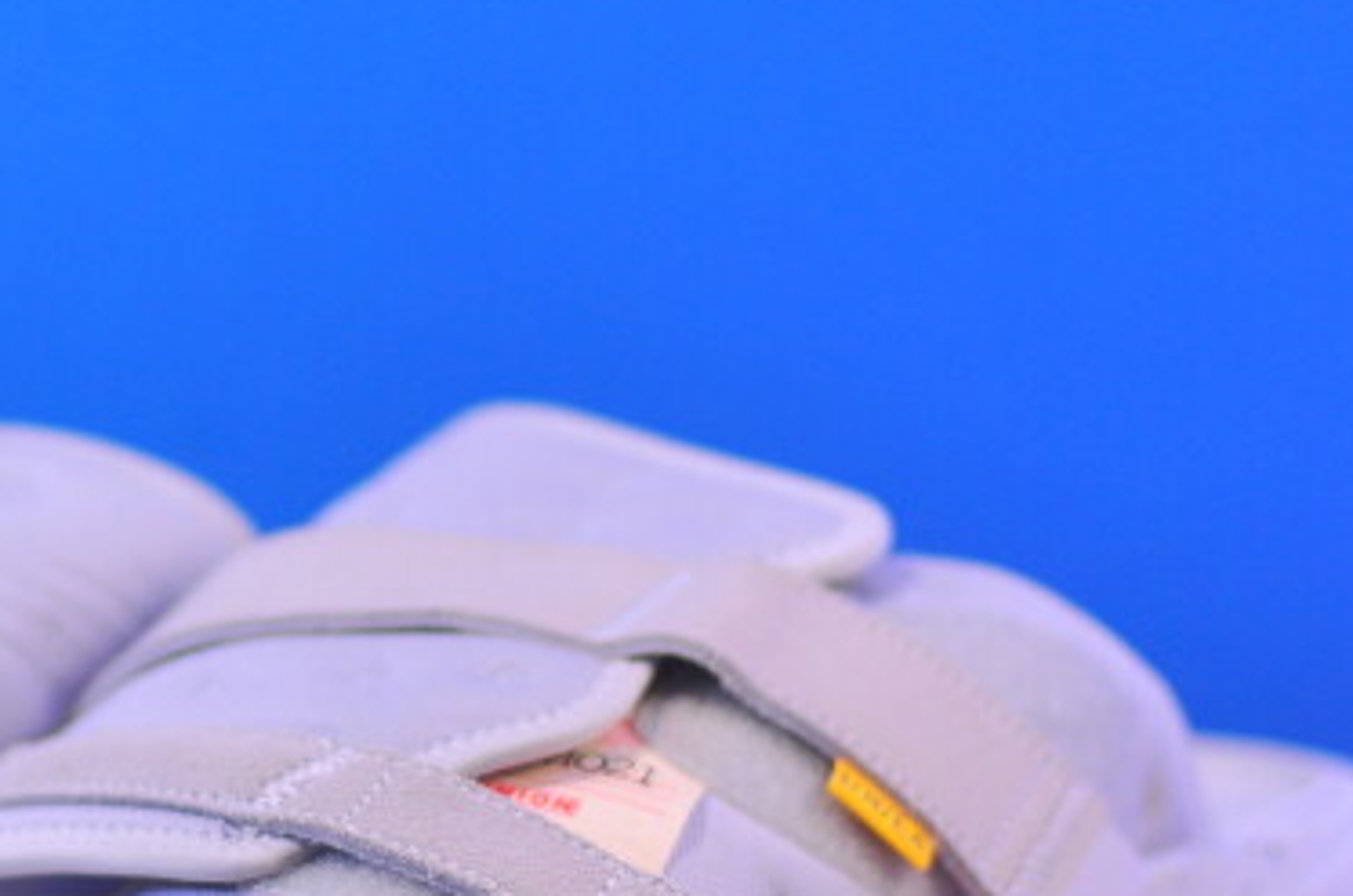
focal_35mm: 161
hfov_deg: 12.7
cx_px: 109
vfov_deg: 8.5
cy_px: 415
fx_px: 6038
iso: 250
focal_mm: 50
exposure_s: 1/320
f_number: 2.2
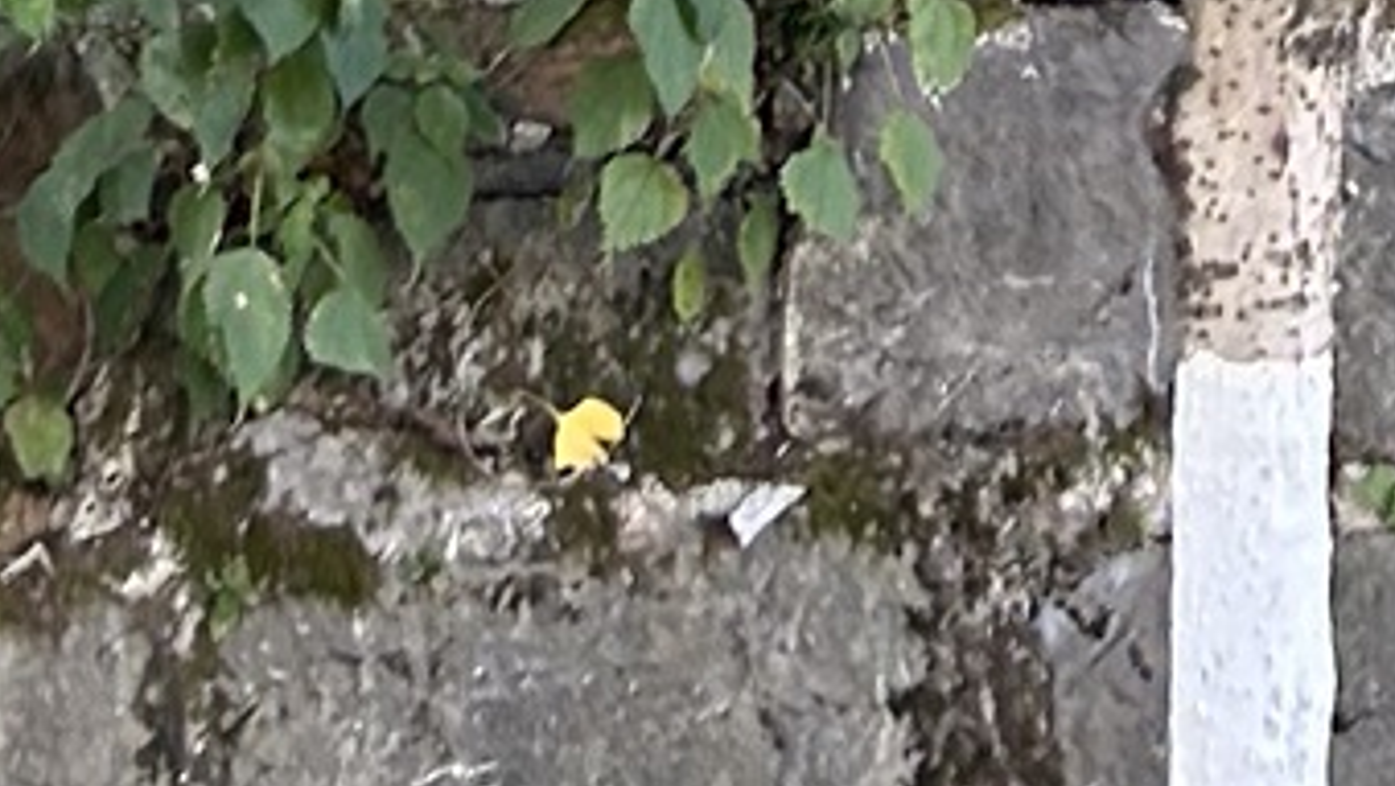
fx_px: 6180
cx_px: 1724
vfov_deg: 5.8
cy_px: -2708
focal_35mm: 167
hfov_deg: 12.5
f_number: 1.5
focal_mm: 5.7
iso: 64
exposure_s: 1/171
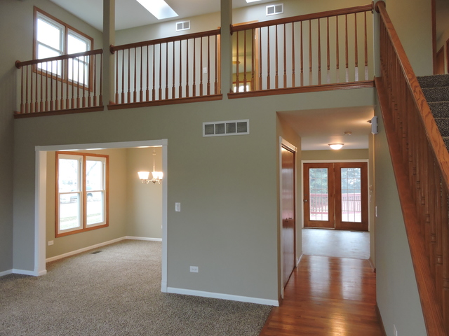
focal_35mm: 24
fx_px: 311
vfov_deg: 56.8
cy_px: 168
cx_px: 224
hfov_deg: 71.6
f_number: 3.3
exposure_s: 1/30
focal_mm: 4.3
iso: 280
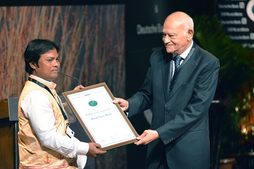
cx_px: 127
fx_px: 1305
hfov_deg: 11.1
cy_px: 84
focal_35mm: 185
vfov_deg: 7.4
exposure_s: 1/200
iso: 4000
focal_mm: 185
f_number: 4.5
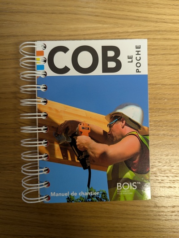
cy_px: 119
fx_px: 165
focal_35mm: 24
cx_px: 90
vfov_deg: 71.5
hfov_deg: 57.0
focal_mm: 6.81
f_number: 1.85
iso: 75
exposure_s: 1/33.3
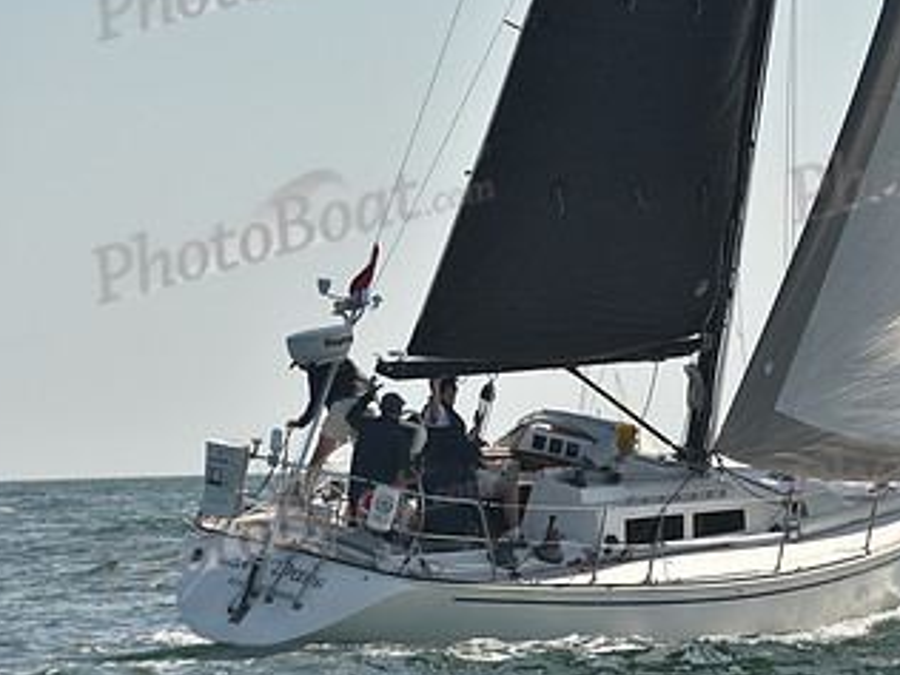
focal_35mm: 353
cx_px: 644
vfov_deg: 4.2
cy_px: 338
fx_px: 9178
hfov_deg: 5.6
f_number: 7.1
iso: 250
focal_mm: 200
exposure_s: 1/640
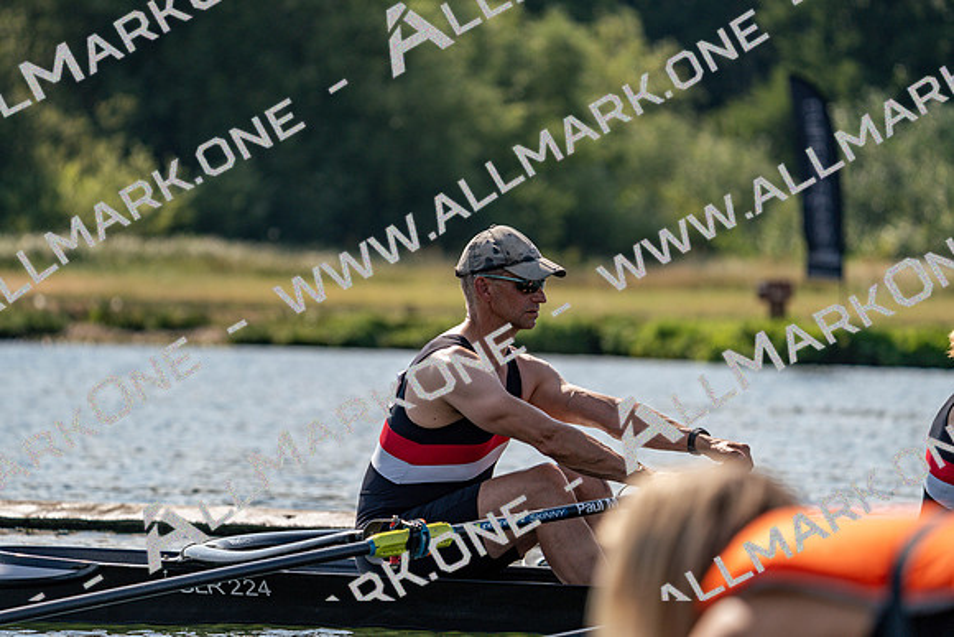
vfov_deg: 4.7
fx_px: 7819
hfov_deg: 7.0
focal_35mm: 295
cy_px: 318
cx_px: 477
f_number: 5.6
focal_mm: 295
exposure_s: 1/1600
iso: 200
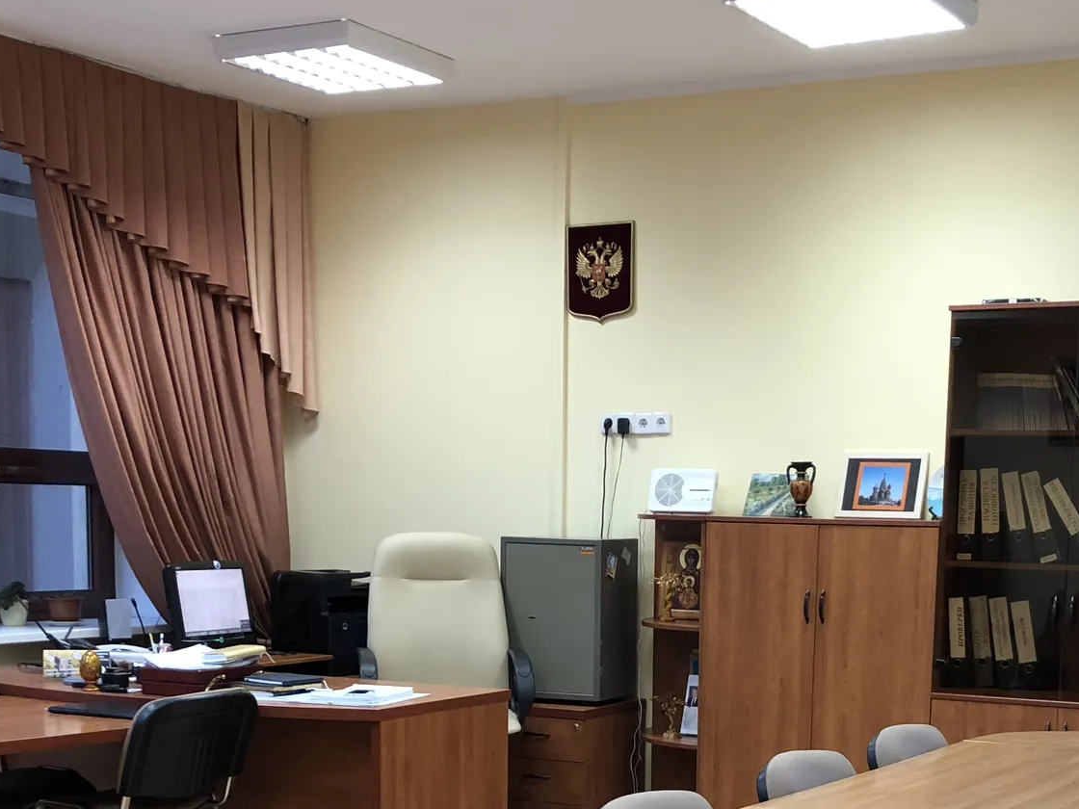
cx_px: 651
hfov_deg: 32.1
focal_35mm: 60
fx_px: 1870
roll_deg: -1.1
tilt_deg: -8.7
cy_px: 782
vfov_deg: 23.5
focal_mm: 4
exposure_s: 1/20
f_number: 1.8
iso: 40
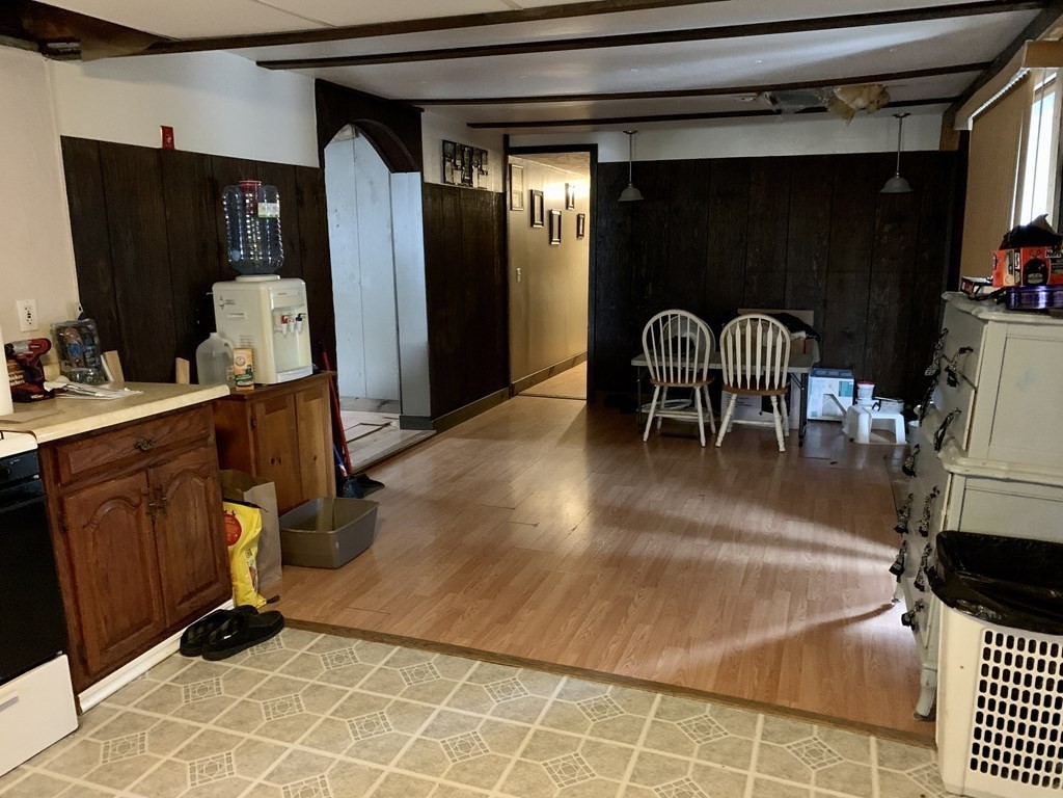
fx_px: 798
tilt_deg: -8.5
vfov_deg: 53.1
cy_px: 399
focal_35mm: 26
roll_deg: +2.2
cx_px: 532
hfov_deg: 67.3
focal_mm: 4.25
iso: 800
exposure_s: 1/24
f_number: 1.8
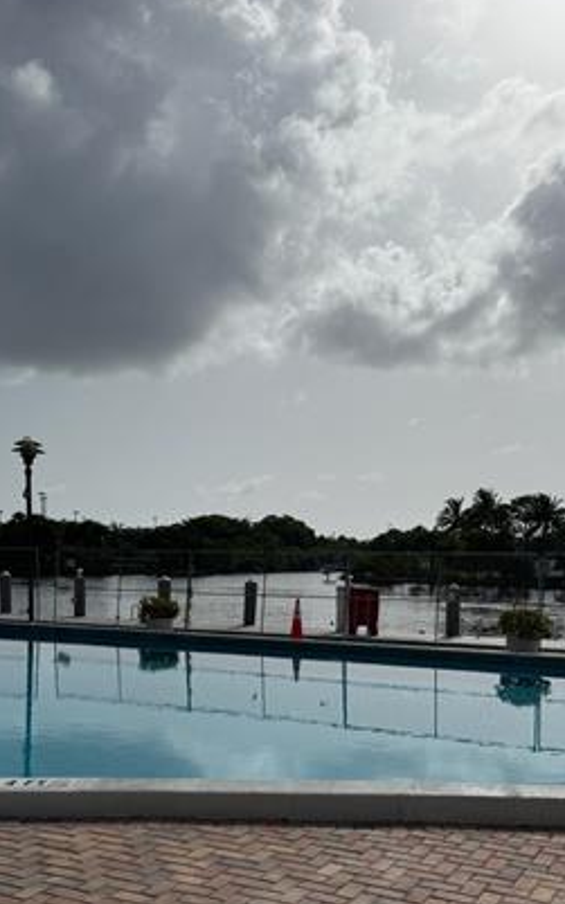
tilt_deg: -2.6
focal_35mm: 38
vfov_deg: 50.6
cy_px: 607
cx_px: 302
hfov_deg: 33.5
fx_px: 937
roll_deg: -0.3
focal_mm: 6.76
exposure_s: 1/15152
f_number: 1.78
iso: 64
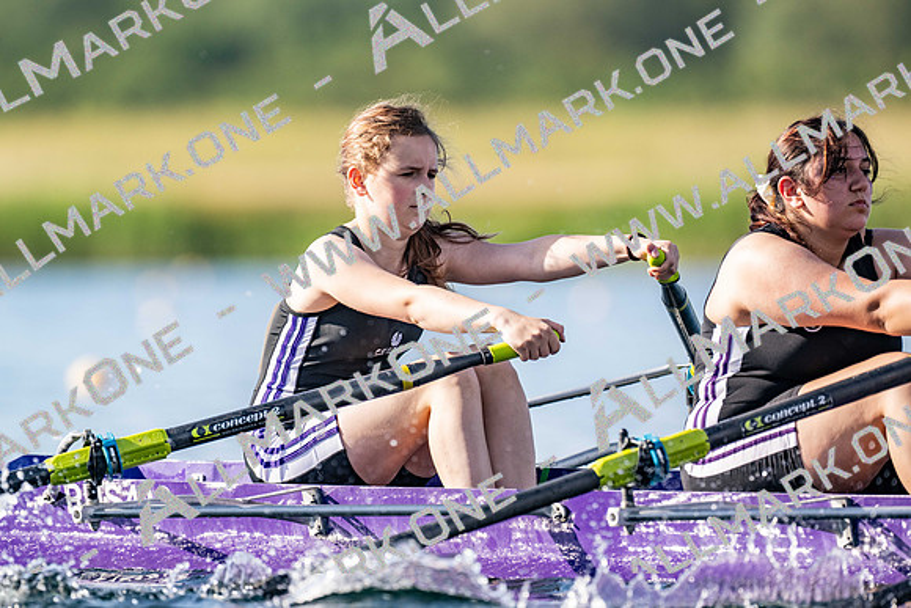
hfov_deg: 3.4
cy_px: 304
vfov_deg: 2.3
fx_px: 15186
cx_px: 456
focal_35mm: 600
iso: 720
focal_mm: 600
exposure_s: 1/2500
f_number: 5.6
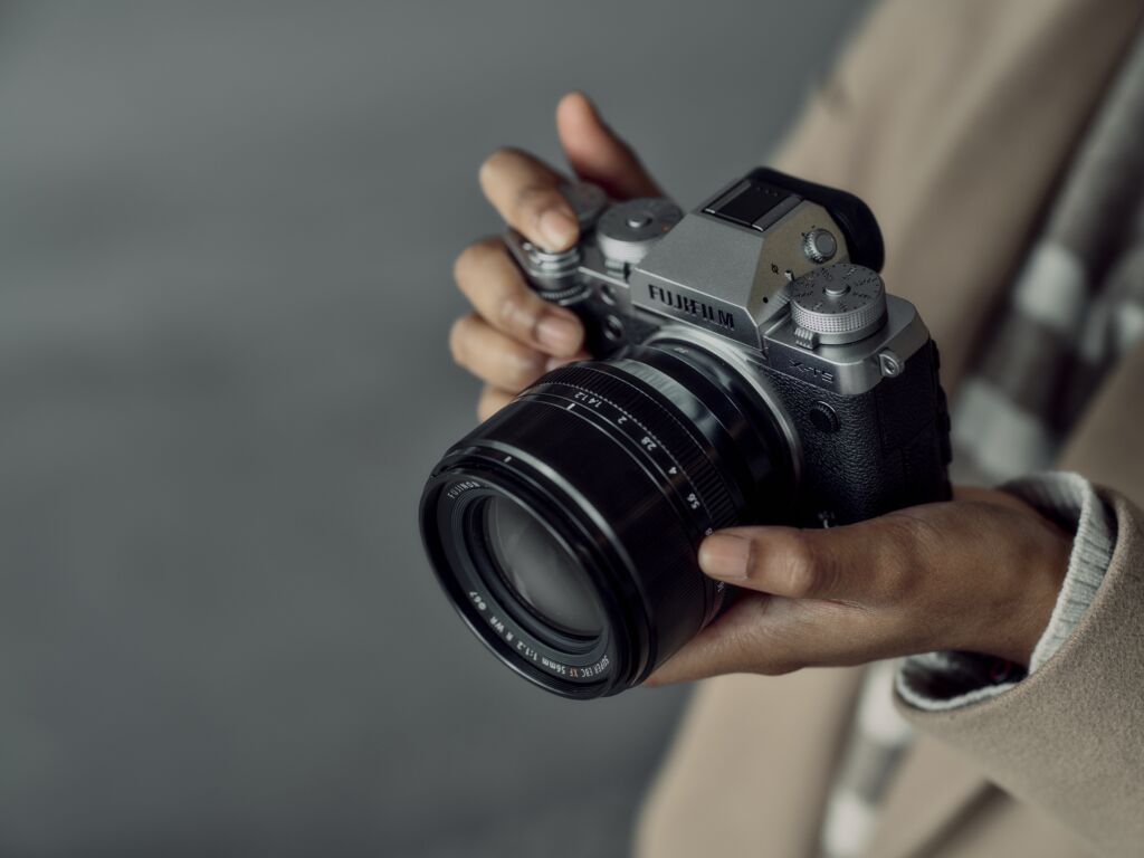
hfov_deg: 30.7
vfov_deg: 23.3
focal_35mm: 63
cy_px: 429
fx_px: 2082
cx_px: 572
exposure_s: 1/320
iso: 500
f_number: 3.2
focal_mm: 80
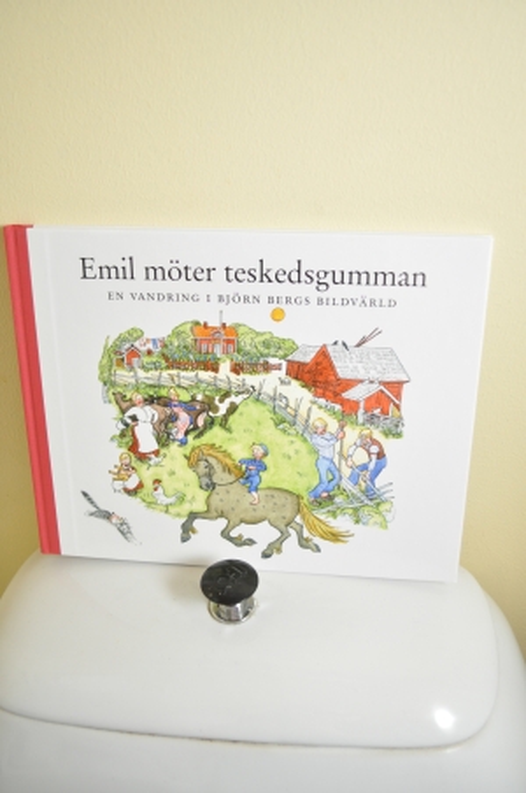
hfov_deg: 39.9
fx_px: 725
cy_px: 396
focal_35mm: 33
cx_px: 263
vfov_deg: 57.3
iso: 800
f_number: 4
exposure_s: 1/60
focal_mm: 22
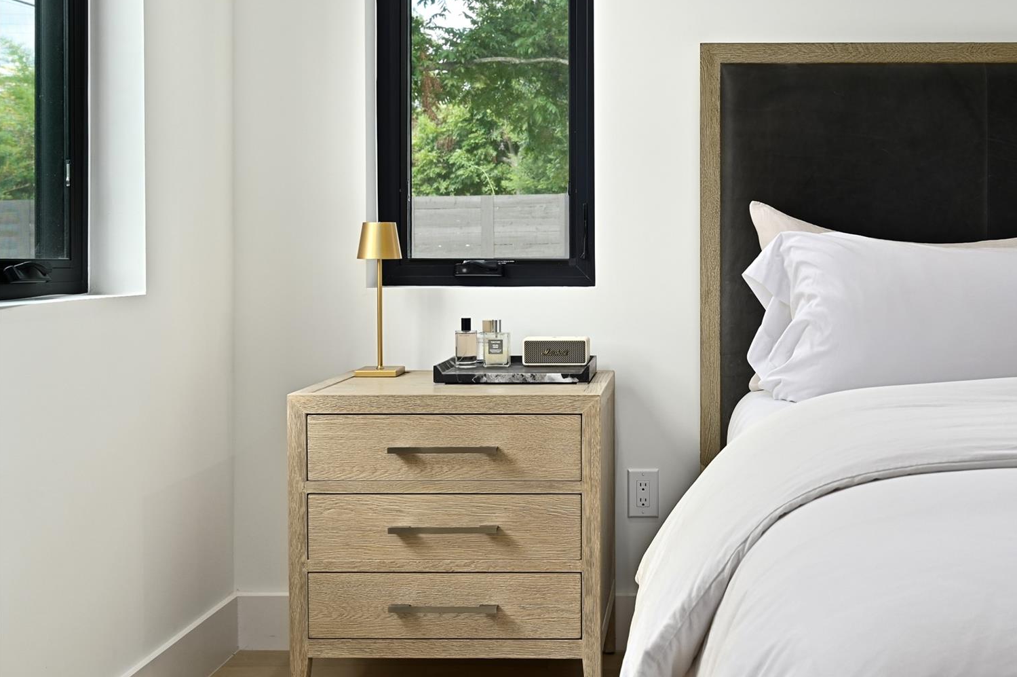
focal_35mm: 41
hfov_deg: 46.6
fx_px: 1157
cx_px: 693
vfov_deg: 32.4
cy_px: 259
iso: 800
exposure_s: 1/25
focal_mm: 30
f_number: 8
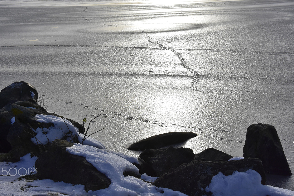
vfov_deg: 19.3
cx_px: 143
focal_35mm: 71
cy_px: 95
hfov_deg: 28.6
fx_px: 576
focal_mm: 45
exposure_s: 1/2000
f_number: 14
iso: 1250
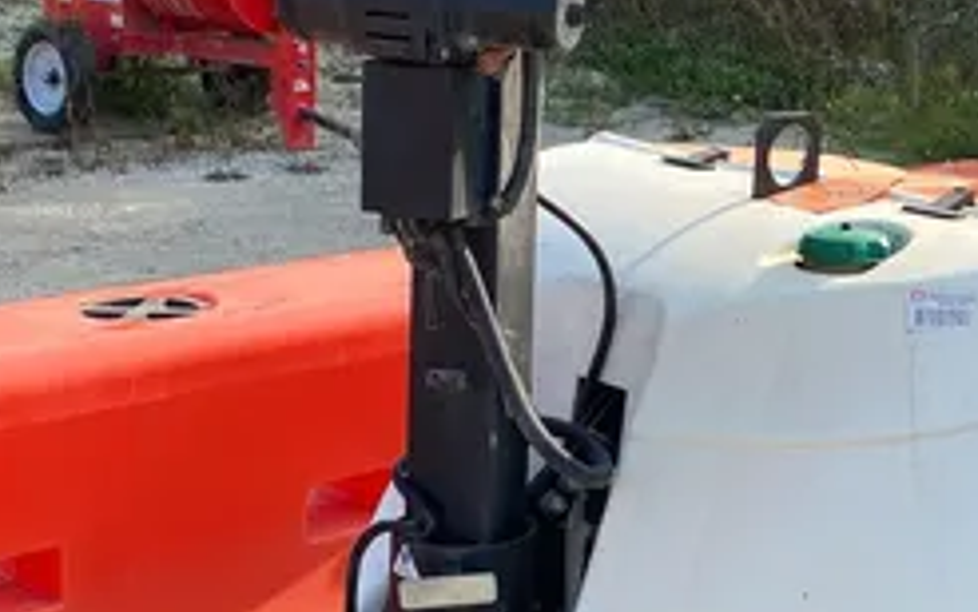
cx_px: 807
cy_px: 229
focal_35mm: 82
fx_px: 2187
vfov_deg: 15.9
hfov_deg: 24.7
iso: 32
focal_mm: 4.25
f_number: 1.8
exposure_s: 1/957
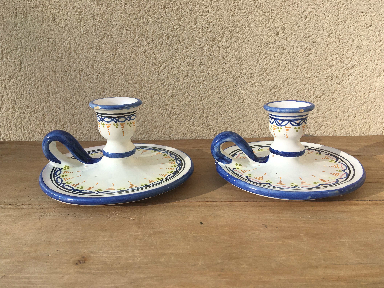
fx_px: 322
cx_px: 192
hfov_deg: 61.7
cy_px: 144
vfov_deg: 48.2
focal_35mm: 29
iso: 25
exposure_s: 1/894
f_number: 2.2
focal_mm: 4.15
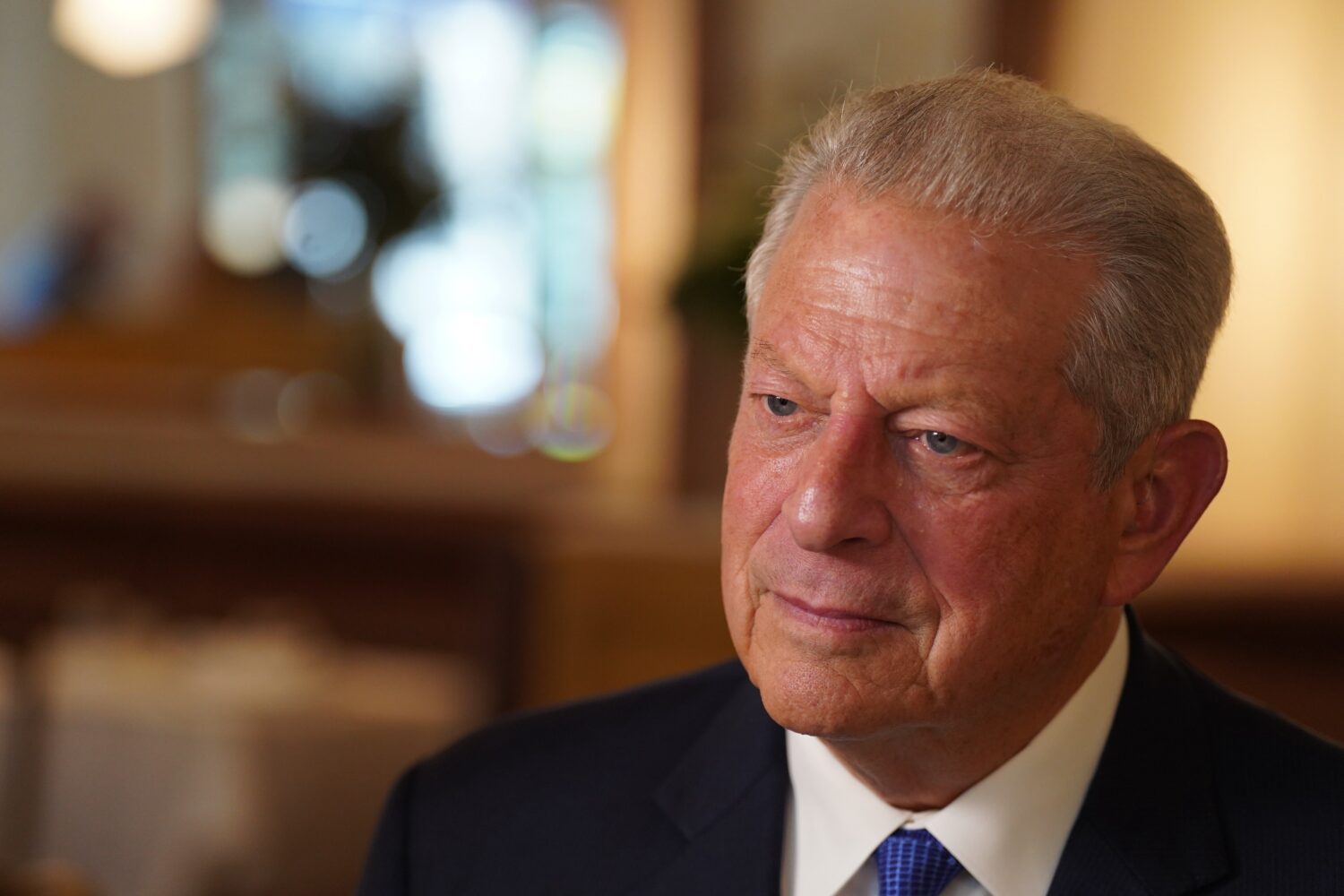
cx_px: 672
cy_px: 448
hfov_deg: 18.9
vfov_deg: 12.7
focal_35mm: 108
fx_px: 4032
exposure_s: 1/160
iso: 2500
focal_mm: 108
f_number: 2.8
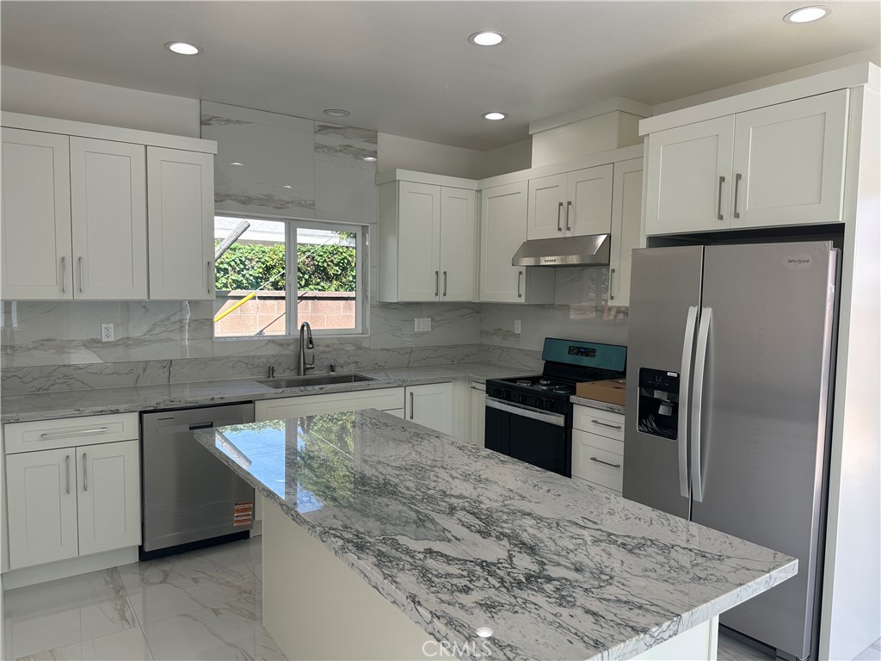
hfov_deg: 71.6
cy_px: 330
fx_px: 611
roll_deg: -1.8
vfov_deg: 56.8
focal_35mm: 24
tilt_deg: -3.6
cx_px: 440
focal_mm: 6.86
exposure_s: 1/421
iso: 80
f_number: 1.78
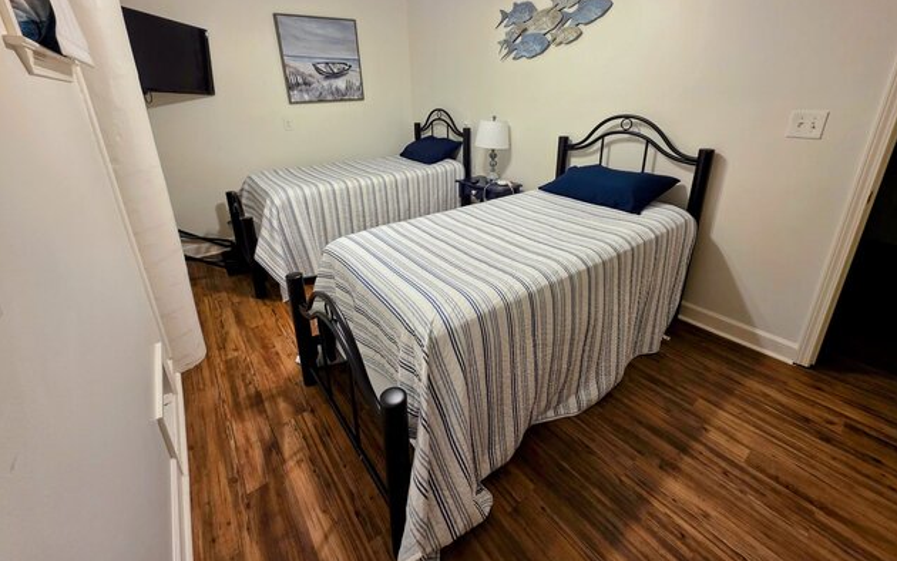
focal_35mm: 14
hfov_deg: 105.3
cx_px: 454
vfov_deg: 77.7
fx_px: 342
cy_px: 222
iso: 200
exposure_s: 1/60
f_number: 1.9
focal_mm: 2.2
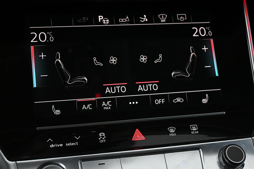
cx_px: 127
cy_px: 84
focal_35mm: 54
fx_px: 381
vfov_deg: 25.1
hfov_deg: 36.9
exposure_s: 1/60
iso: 4500
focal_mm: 36
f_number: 5.3
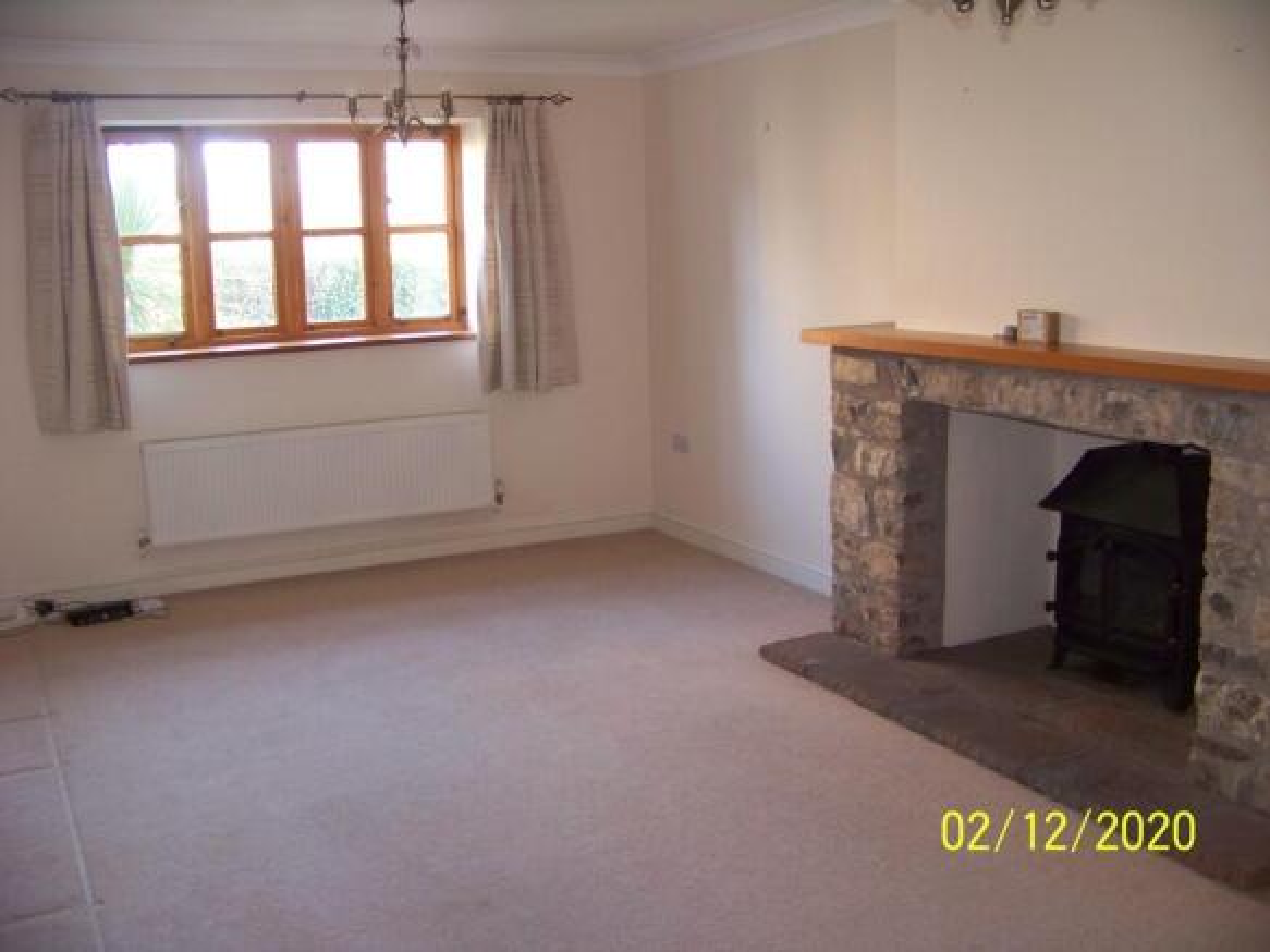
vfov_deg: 39.6
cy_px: 476
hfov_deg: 51.4
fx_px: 1321
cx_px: 635
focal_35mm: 36
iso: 200
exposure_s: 1/20
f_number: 2.8
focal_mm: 5.85
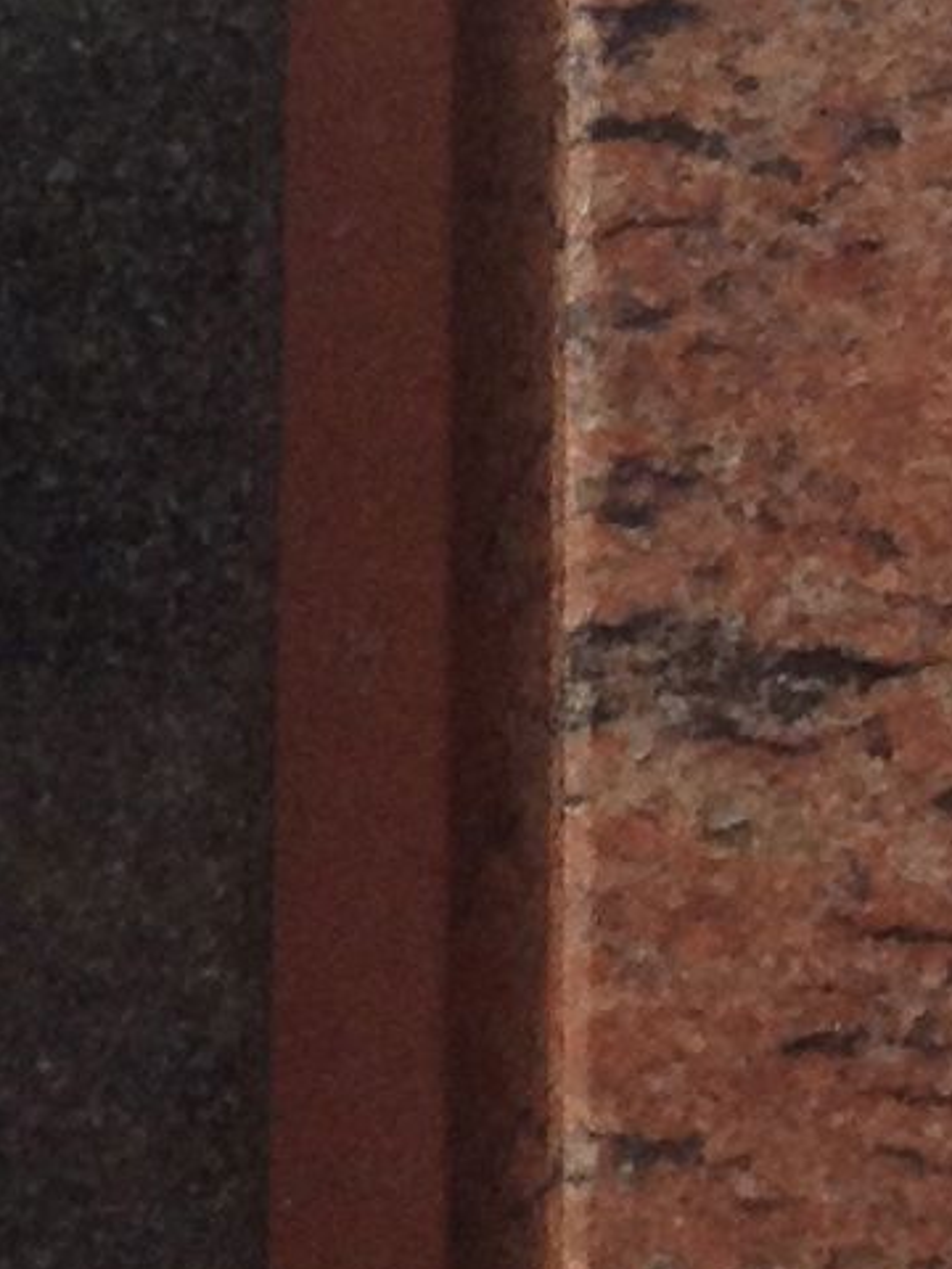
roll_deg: +0.1
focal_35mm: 238
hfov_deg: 5.8
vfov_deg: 8.3
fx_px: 8727
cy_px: -5
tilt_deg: +1.3
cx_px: -1930
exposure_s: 1/397
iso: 50
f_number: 2.4
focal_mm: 4.28
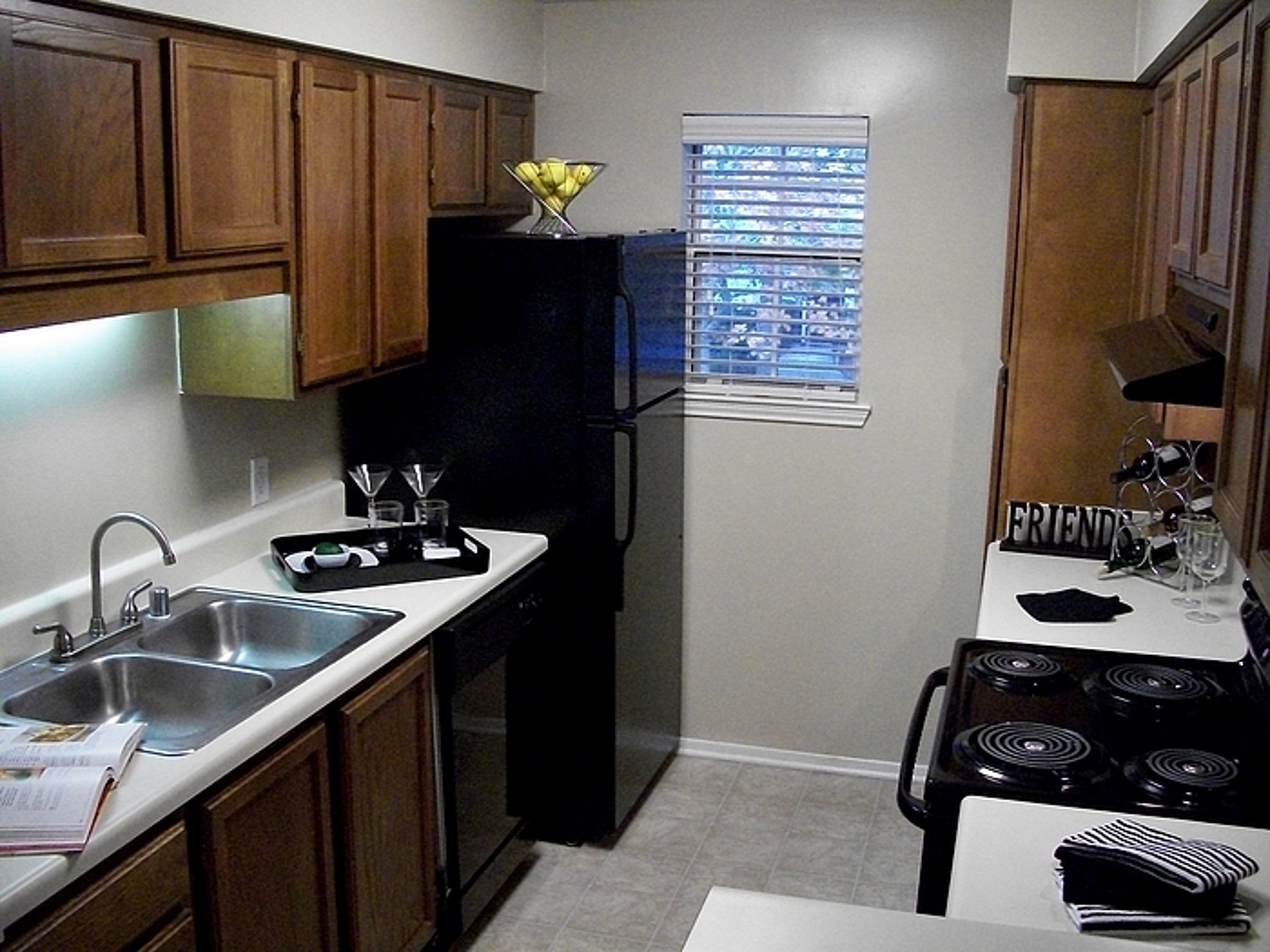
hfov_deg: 52.6
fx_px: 1284
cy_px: 476
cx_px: 635
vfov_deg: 40.7
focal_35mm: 35
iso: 800
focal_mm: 6.3
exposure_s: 1/60
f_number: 3.1
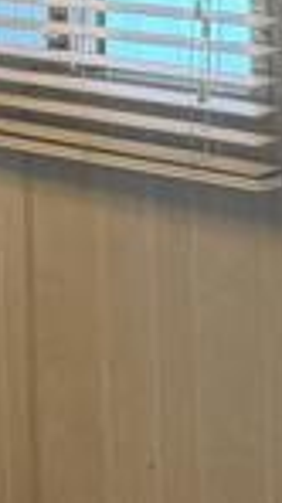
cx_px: -289
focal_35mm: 181
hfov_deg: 6.5
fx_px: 2412
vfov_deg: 11.9
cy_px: 88
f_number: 1.78
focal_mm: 6.76
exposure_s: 1/206
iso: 200
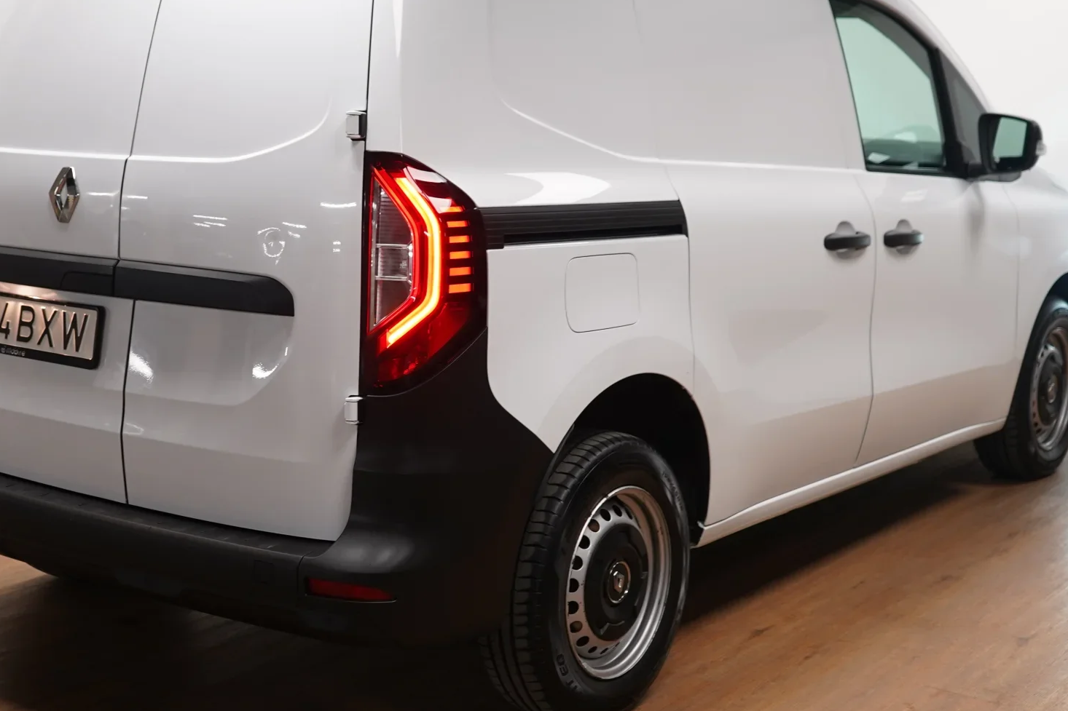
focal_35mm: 55
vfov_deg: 24.6
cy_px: 301
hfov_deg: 36.2
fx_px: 1631
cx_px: 450
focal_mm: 28
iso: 250
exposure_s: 1/20
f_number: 4
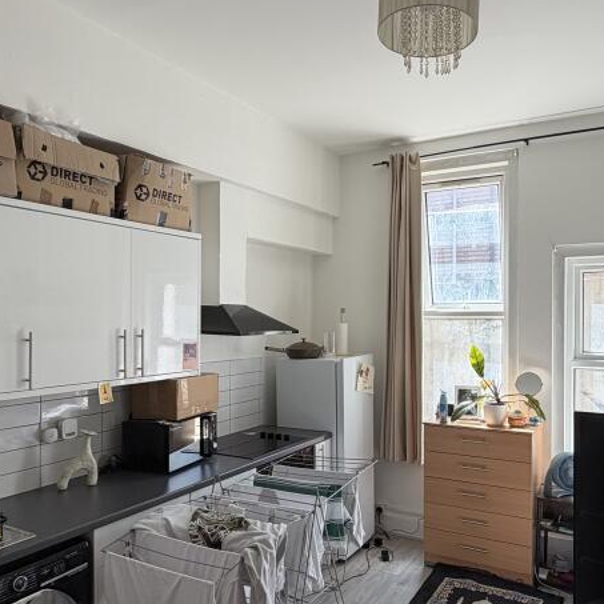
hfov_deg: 56.9
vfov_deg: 57.2
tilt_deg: -0.4
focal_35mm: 28
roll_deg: -0.2
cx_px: 356
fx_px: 553
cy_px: 327
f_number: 2.2
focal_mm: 2.22
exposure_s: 1/121
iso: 100
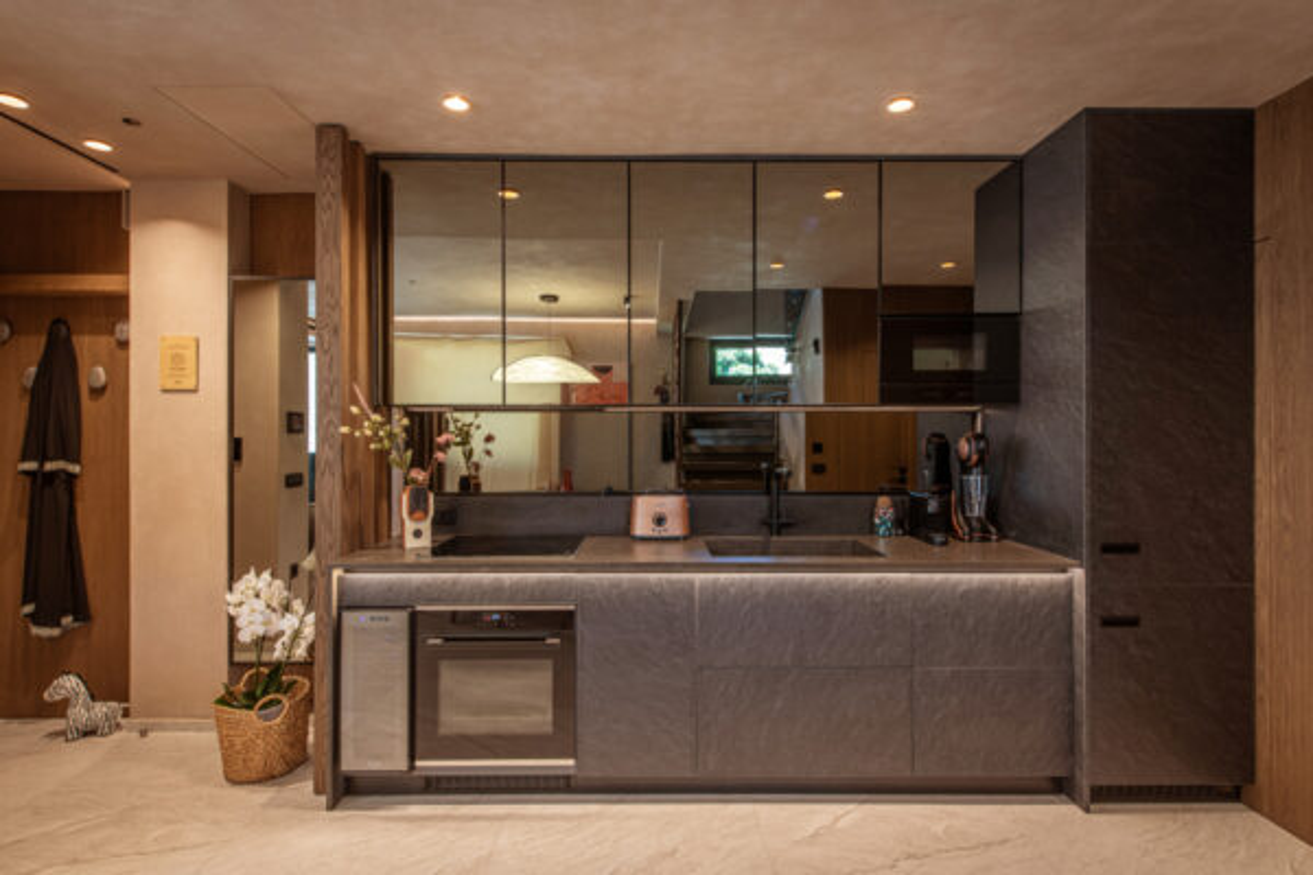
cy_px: 438
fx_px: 656
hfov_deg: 90.0
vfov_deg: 67.4
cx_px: 656
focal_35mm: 18
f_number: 11
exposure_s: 1/1.25
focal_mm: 18
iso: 200
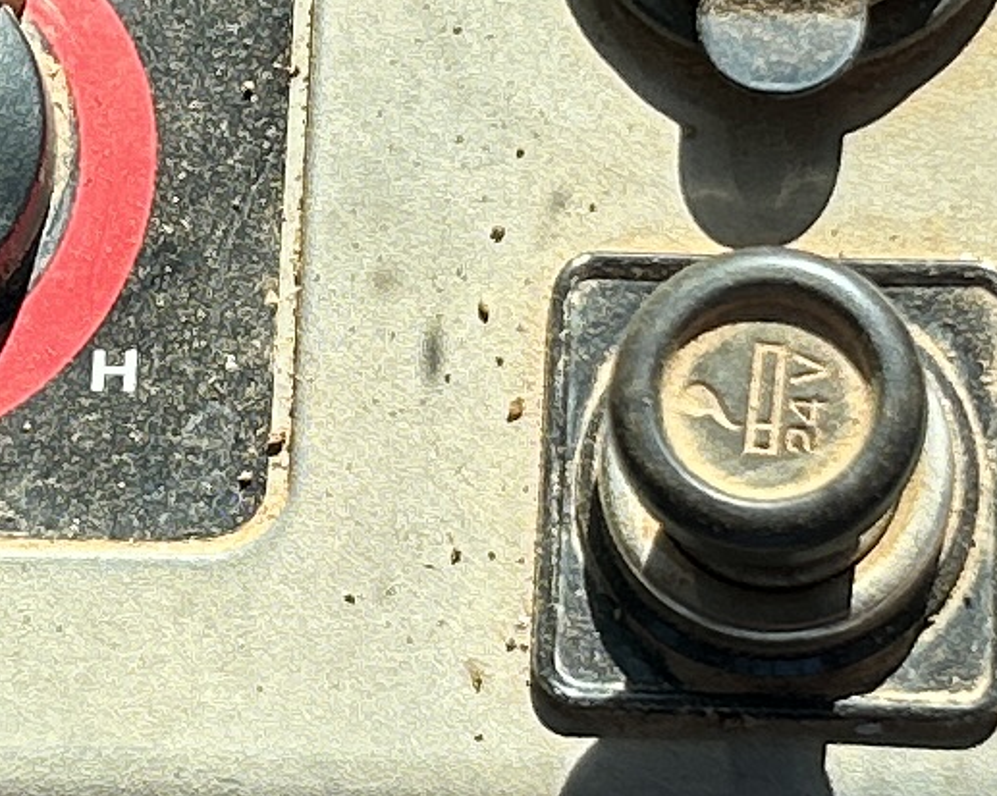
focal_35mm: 198
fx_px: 5839
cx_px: 488
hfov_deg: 9.8
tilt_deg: -71.5
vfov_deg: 7.8
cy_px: 135
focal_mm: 5.7
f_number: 1.5
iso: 50
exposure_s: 1/1698
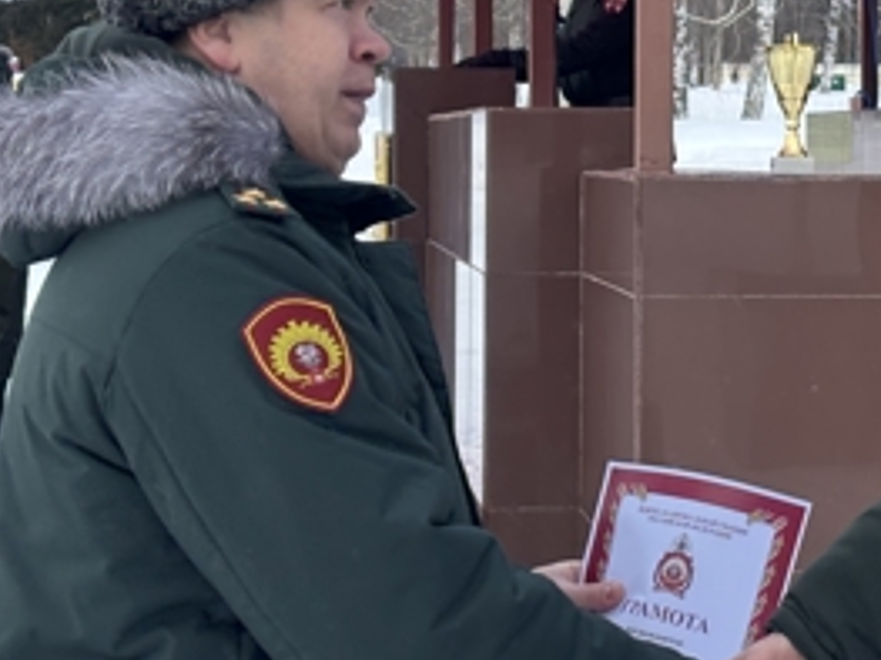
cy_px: 157
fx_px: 3358
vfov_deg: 11.2
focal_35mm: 132
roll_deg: -3.4
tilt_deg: +0.6
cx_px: 769
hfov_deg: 14.8
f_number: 1.6
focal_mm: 5.96
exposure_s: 1/688
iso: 32
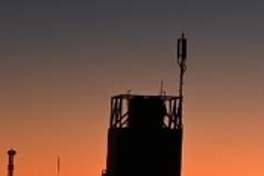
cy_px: -238
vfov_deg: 5.0
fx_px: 1973
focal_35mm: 269
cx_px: 458
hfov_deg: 7.5
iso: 100
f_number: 14
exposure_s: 2
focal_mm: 39
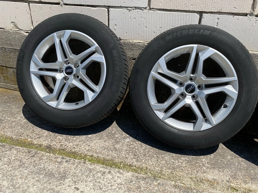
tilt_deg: -27.7
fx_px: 194
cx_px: 129
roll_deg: -2.1
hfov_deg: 67.3
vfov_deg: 53.1
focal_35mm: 26
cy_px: 96
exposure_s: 1/3125
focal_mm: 4.25
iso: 32
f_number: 1.8
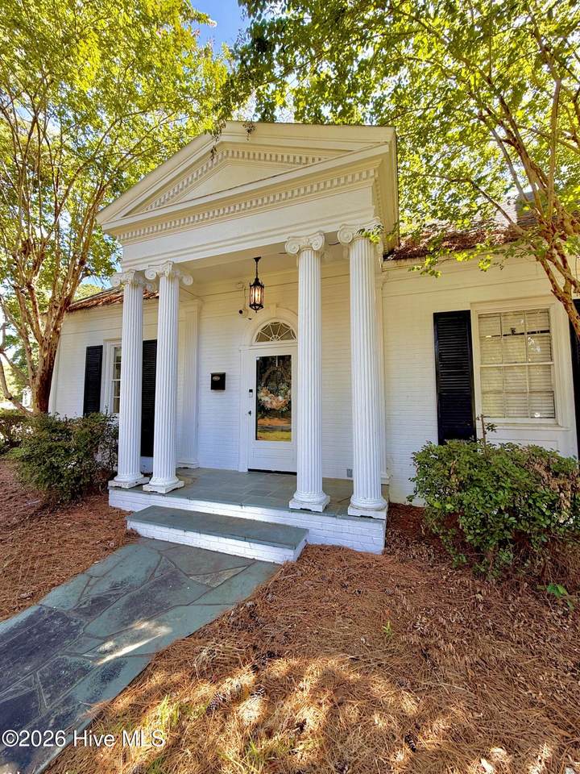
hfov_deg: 85.7
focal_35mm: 14
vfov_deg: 102.1
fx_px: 313
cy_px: 387
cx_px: 290
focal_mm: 2.22
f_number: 2.2
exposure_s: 1/188
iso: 40
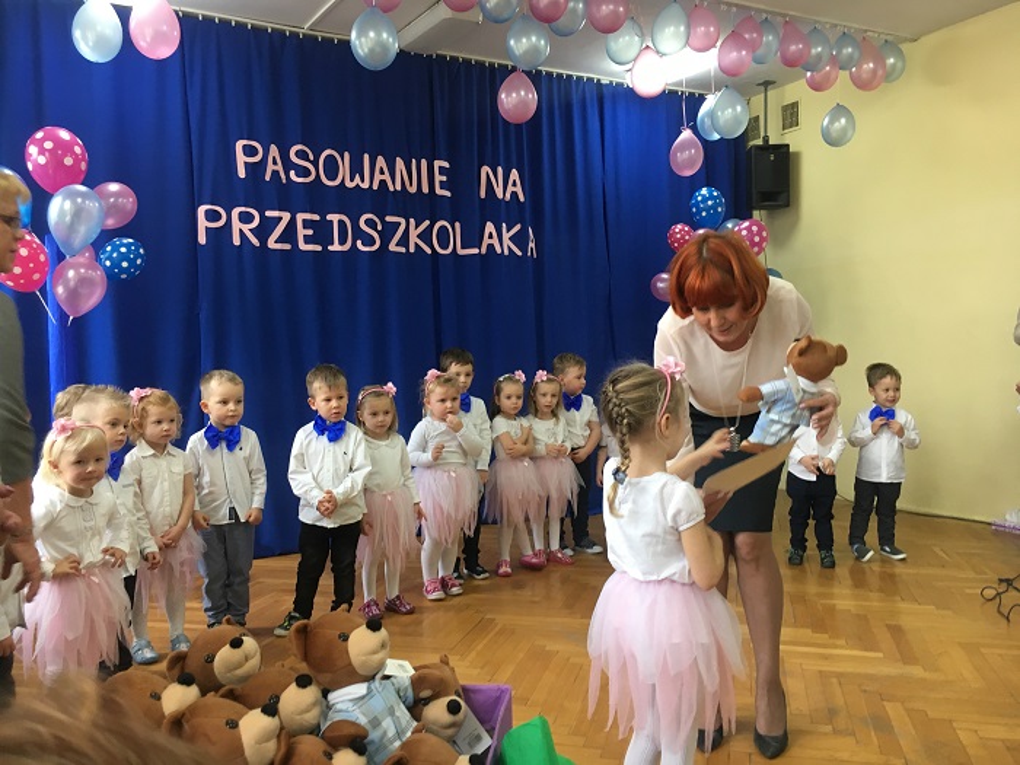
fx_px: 855
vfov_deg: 48.2
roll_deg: +0.3
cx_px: 510
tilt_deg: -1.0
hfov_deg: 61.7
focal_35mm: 29
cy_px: 382
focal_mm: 4.15
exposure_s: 1/33
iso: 100
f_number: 2.2
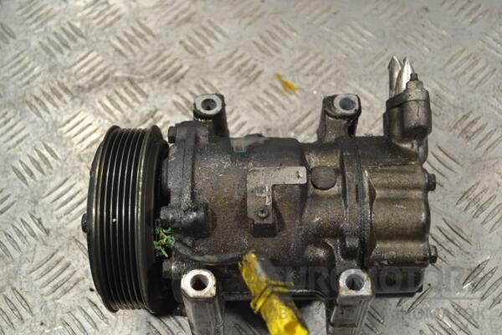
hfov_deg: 41.1
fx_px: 669
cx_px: 251
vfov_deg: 28.1
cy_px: 168
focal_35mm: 48
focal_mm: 32
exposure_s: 1/100
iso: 400
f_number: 4.8
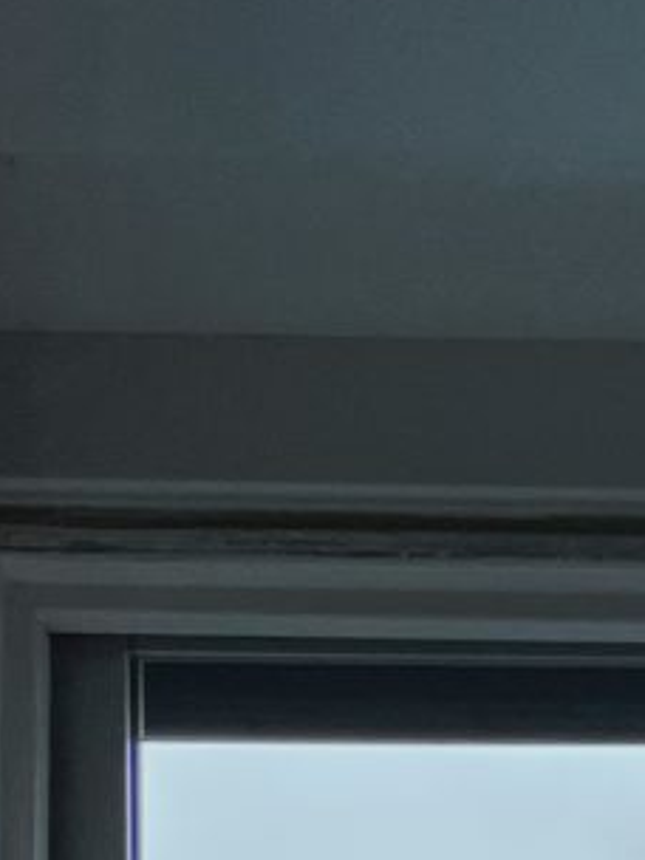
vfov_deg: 8.9
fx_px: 4348
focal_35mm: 175
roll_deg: -1.6
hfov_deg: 8.0
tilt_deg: -1.6
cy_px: 2673
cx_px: 1395
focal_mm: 5.7
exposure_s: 1/153
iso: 40
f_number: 1.5
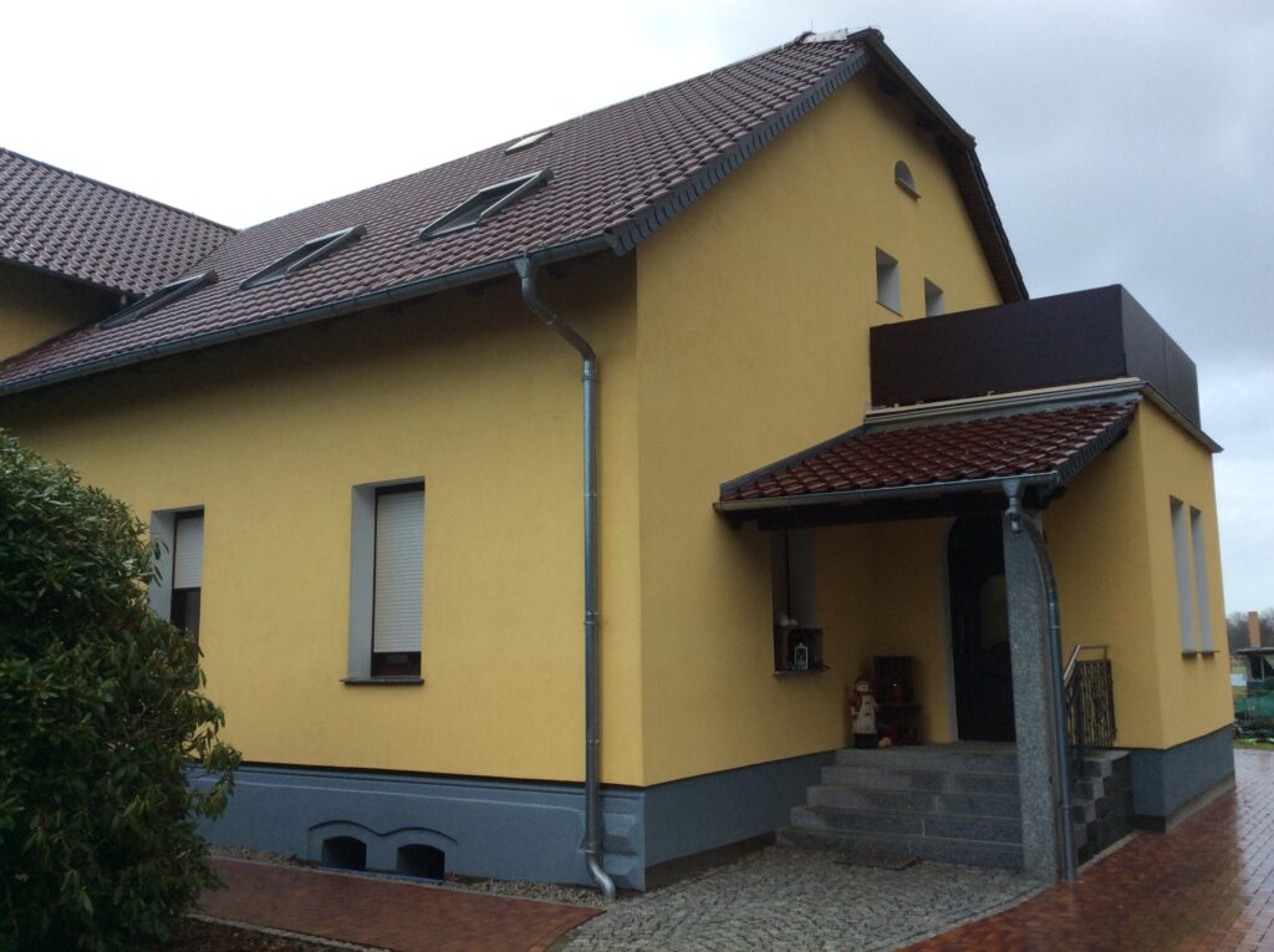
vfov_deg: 44.1
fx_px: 1176
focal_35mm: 32
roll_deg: +1.4
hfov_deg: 56.9
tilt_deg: +9.5
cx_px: 637
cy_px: 476
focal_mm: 3.3
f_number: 2.4
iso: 32
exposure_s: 1/145
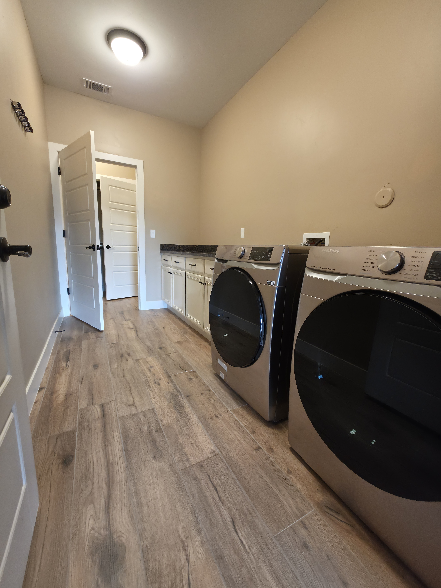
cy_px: 294
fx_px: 221
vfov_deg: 106.2
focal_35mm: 13
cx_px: 220
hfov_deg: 89.9
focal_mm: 2.2
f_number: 1.9
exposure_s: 1/30
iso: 100
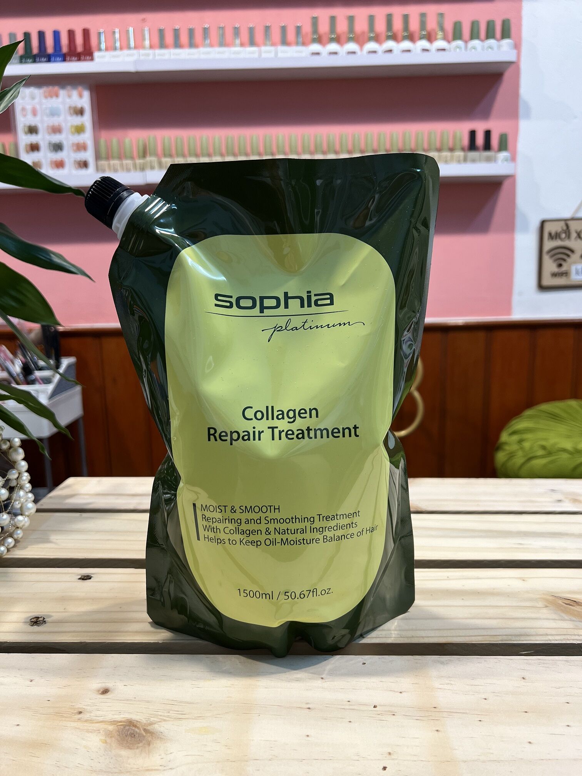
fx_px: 583
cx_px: 291
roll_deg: +1.4
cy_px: 388
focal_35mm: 26
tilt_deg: -9.1
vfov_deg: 67.3
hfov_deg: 53.1
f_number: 1.5
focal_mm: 5.7
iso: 80
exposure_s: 1/50
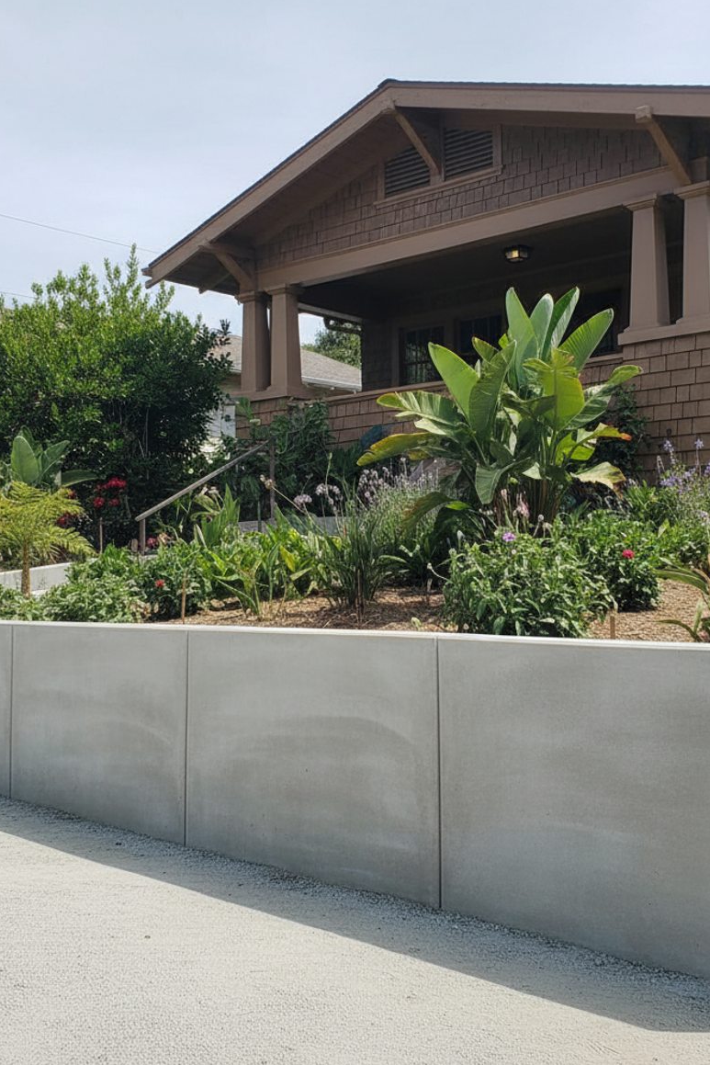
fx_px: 828
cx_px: 360
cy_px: 517
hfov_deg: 46.4
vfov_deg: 65.5
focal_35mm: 28
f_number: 1.5
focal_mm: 5.7
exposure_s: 1/1069
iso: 1480
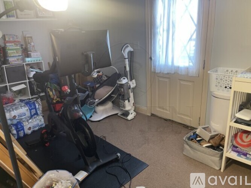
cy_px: 94
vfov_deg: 54.9
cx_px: 126
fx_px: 181
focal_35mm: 25
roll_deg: +3.1
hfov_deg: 69.4
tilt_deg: -19.5
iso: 320
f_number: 1.6
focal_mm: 5.1
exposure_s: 1/60
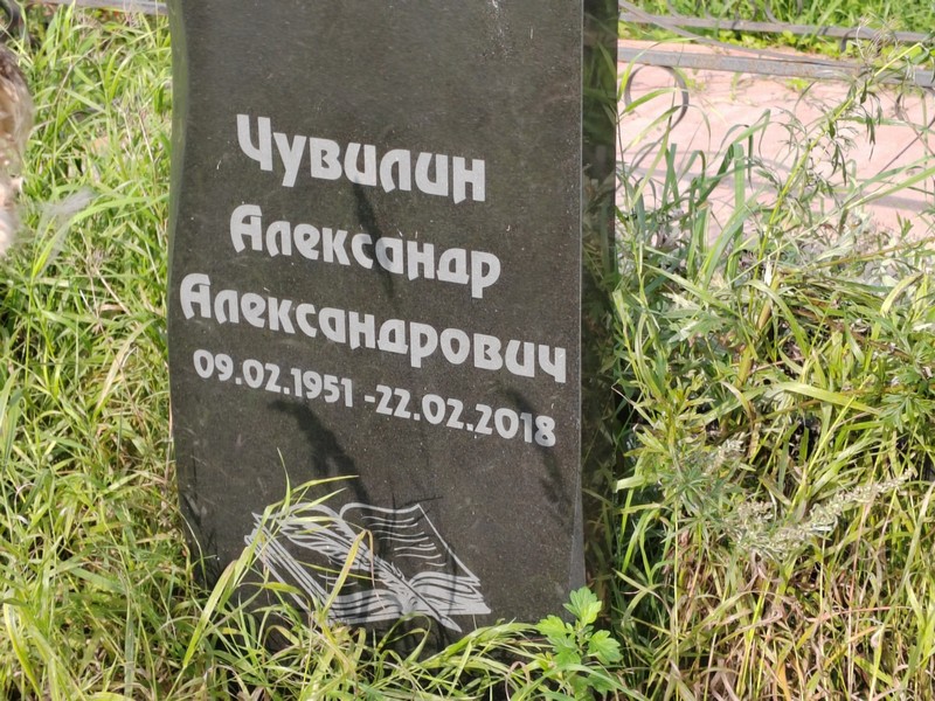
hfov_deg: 26.0
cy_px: 350
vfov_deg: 19.6
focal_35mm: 75
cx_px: 468
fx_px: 2026
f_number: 1.9
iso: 100
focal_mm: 5.52
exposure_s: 1/360
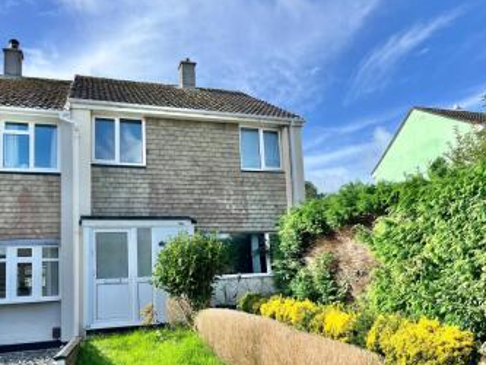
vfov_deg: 42.7
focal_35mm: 33
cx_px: 274
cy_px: 226
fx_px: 463
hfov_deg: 55.2
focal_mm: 5.1
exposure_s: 1/1957
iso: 50
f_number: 1.6
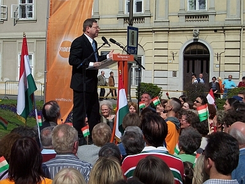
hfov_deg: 29.4
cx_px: 122
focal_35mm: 66
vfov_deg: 22.3
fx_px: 467
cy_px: 92
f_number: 6.7
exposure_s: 1/500
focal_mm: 10.8
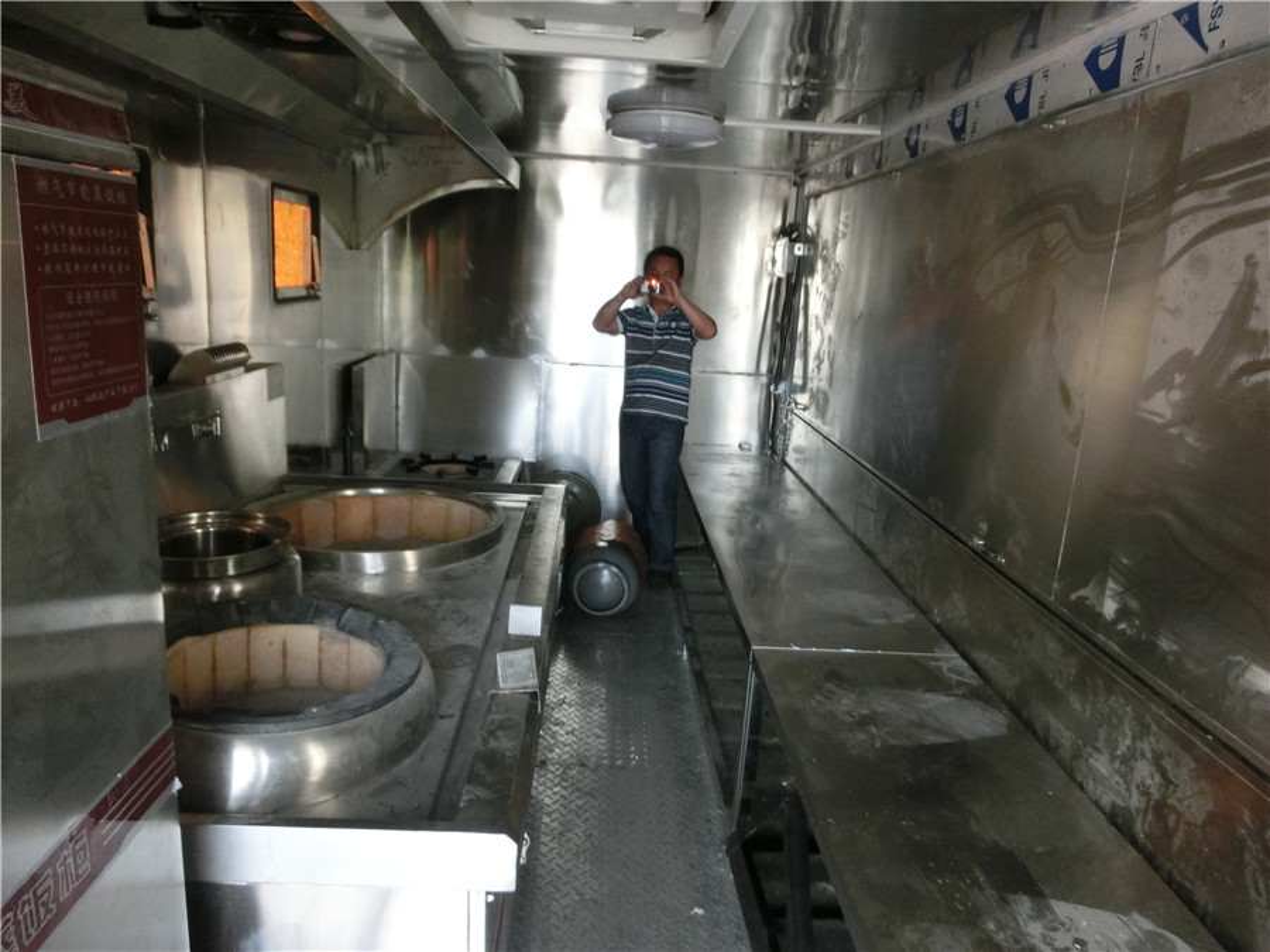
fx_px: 881
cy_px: 476
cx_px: 635
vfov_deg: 56.8
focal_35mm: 24
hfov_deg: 71.6
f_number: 3
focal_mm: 4.24
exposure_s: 1/125
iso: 400
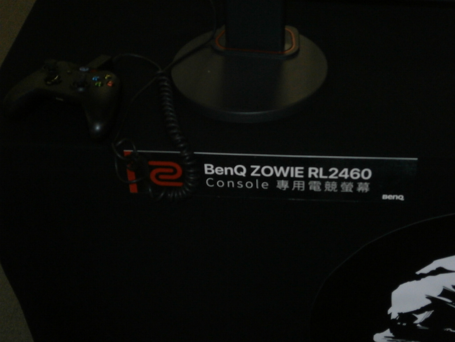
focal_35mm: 60
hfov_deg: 32.2
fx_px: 789
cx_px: 228
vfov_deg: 24.4
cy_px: 171
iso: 400
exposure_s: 1/250
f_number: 3.9
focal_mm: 10.7
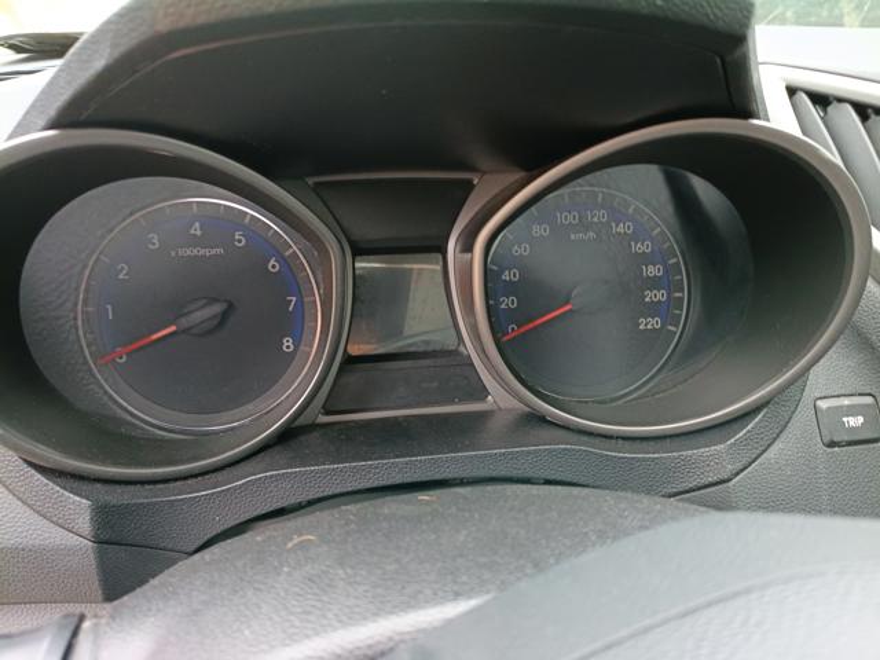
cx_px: 440
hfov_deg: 67.3
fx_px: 661
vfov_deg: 53.1
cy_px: 330
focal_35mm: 26
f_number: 1.8
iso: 880
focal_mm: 4.81
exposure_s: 1/40
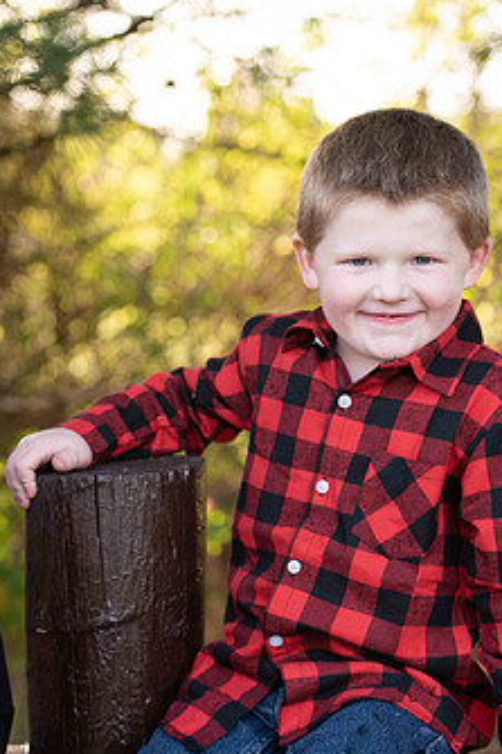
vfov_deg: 21.7
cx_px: 315
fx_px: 1968
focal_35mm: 94
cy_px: 443
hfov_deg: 14.5
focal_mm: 70
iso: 400
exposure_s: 1/250
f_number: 4
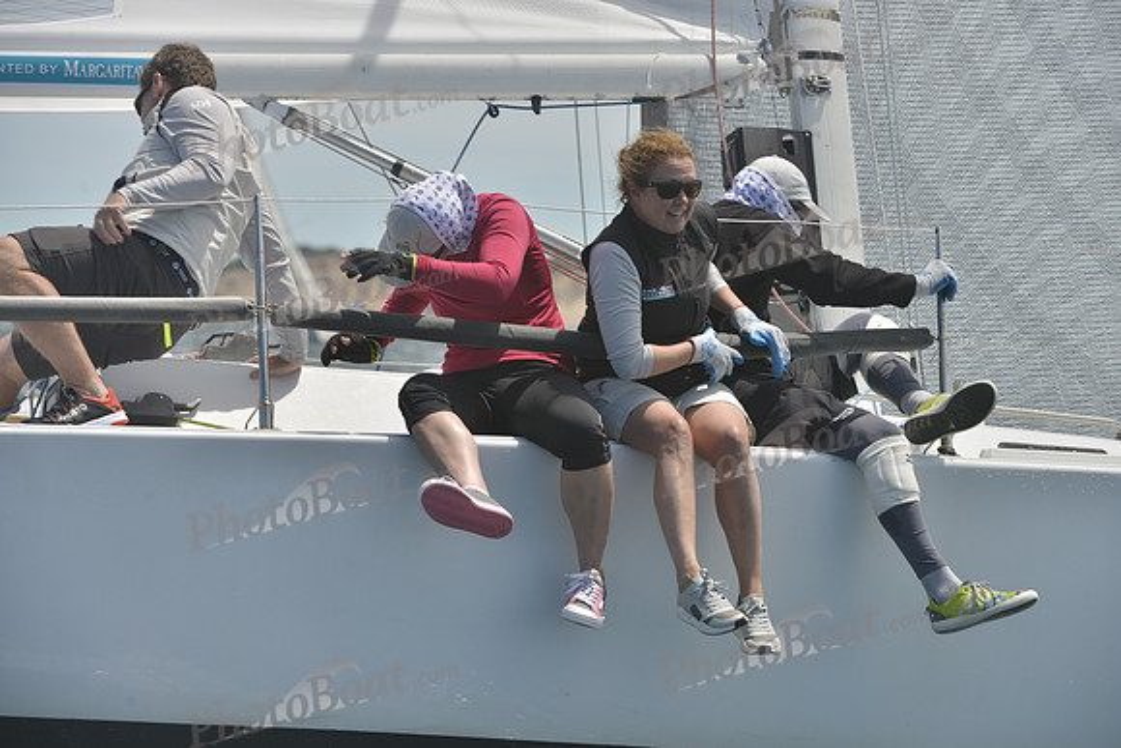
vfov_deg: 6.2
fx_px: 6852
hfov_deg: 9.4
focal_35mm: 220
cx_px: 560
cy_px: 374
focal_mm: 220
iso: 280
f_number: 8
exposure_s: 1/800
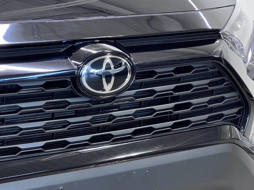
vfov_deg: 14.6
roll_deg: -1.1
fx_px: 741
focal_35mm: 101
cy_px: 76
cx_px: 97
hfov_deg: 19.4
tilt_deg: -12.2
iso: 400
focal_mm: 9
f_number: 2.8
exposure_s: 1/60
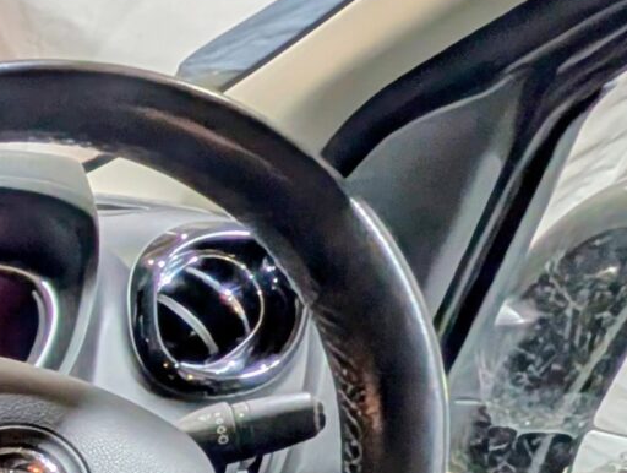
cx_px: -803
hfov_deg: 16.3
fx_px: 1089
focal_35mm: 60
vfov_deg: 20.3
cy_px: 751
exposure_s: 1/25
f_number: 1.7
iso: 245
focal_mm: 2.02
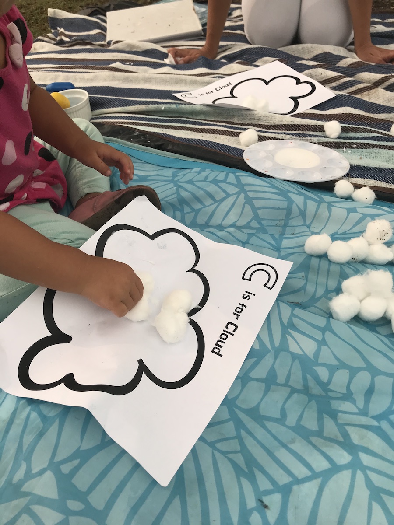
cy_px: 262
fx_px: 425
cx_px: 197
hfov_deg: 49.7
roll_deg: +1.9
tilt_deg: -39.3
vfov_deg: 63.4
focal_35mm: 28
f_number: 1.8
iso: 20
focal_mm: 3.99
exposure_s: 1/1880
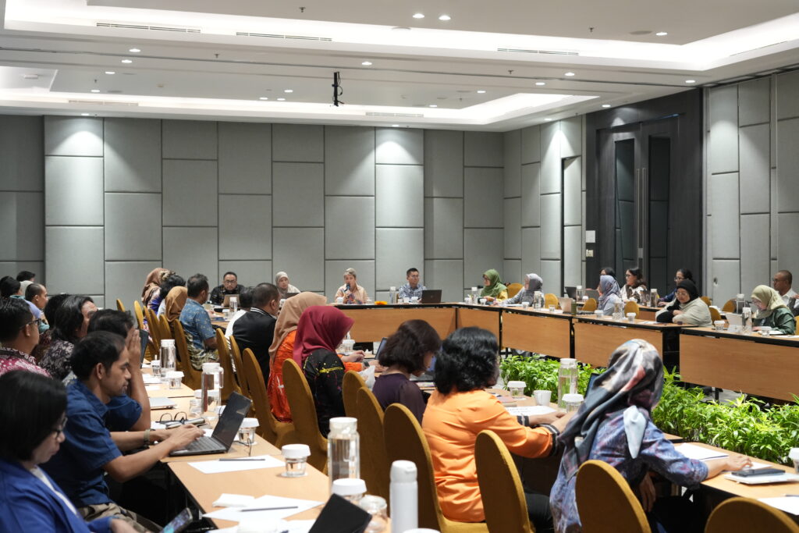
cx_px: 400
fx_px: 1110
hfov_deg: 39.6
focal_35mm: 50
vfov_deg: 27.0
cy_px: 266
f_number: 4.5
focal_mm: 50
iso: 3200
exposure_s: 1/100
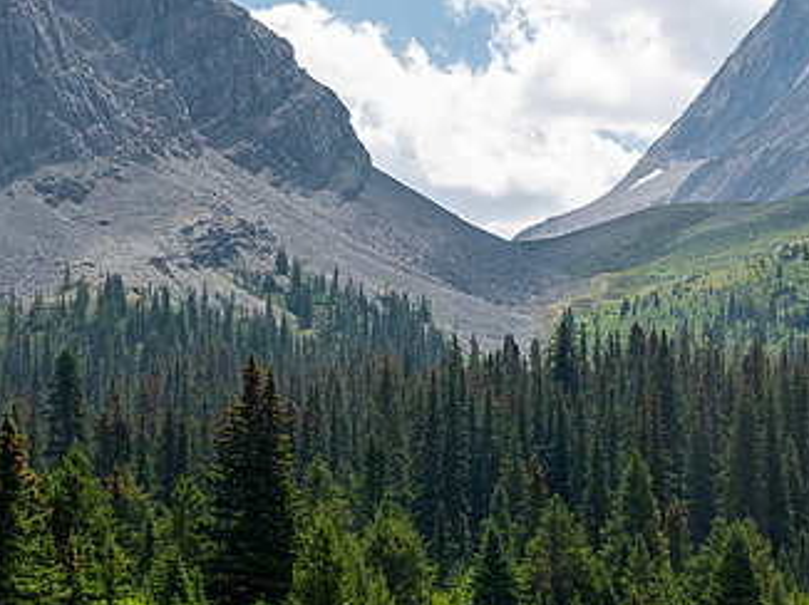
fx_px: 2662
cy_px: 279
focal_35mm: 114
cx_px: 516
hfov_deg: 17.2
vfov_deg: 13.0
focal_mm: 32
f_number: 8
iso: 200
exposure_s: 1/200
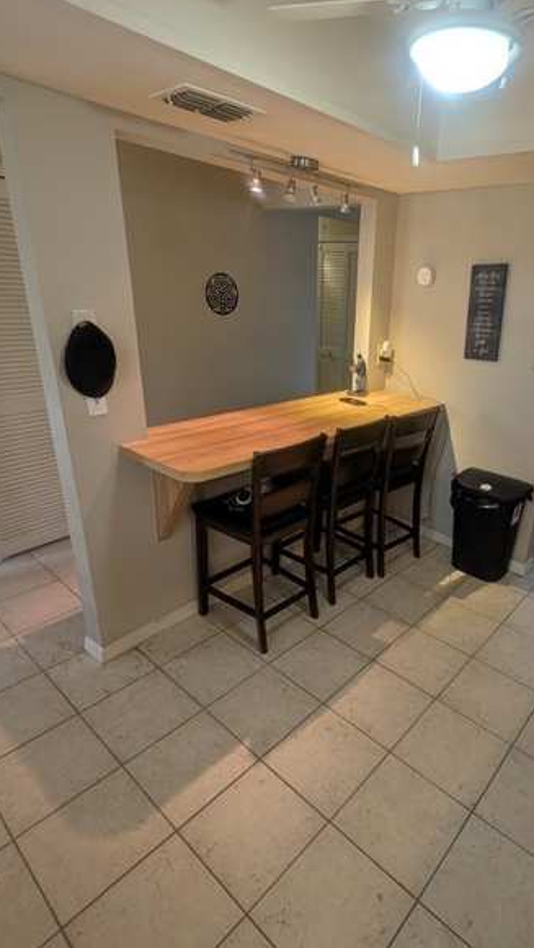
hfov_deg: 59.6
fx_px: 453
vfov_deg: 92.7
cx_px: 358
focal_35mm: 18
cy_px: 474
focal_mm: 2.23
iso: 106
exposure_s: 1/120
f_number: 1.95
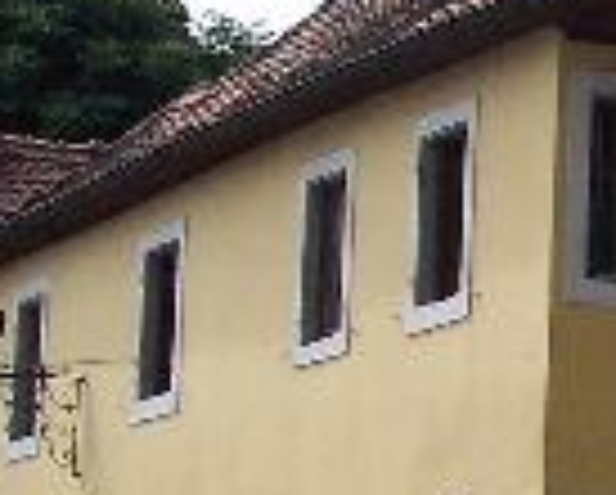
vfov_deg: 7.2
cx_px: 1120
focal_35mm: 216
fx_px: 3944
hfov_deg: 8.6
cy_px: 202
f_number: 4.8
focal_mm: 8
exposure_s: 1/700
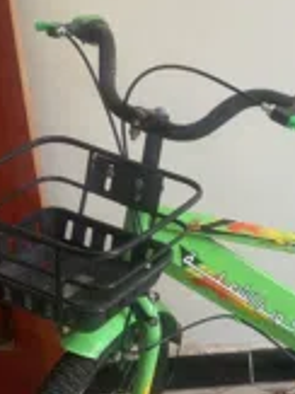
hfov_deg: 21.9
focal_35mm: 64
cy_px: 280
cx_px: 307
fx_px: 728
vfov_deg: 29.9
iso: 125
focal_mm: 4.25
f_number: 1.8
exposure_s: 1/100
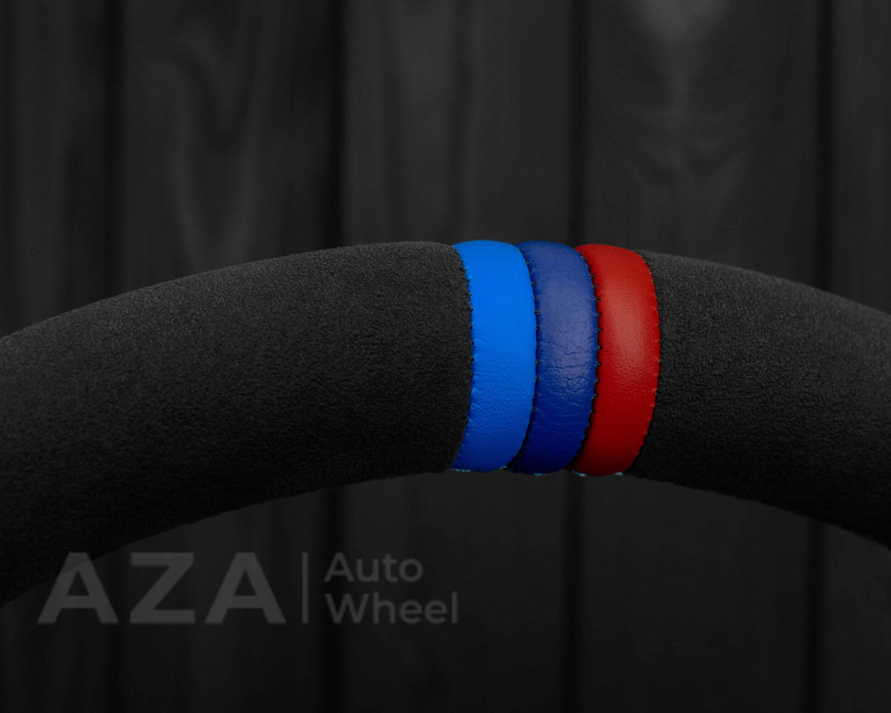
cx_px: 552
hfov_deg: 29.2
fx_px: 1704
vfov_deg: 23.6
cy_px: 330
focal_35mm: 65
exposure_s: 1/125
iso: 500
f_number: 6.3
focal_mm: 35
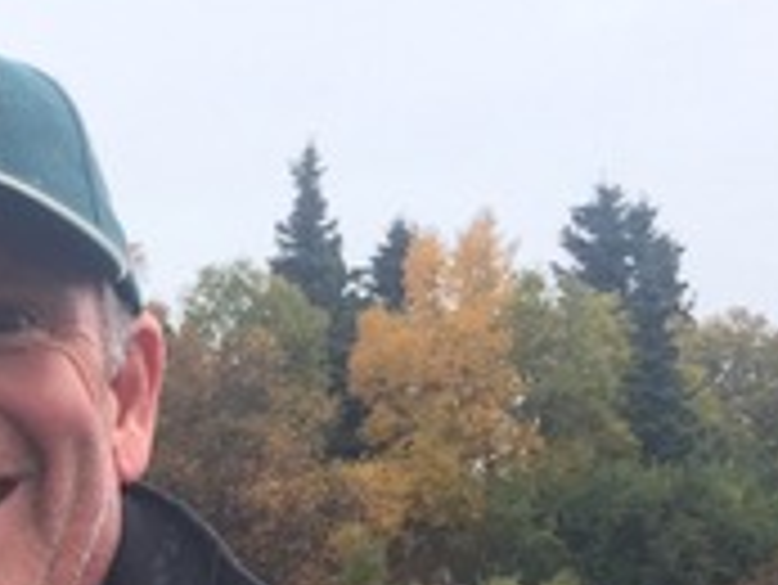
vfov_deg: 12.7
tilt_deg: -1.1
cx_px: -378
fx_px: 2407
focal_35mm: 107
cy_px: 1012
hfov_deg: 16.7
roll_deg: -1.1
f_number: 2.2
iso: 32
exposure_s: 1/230
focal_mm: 4.15
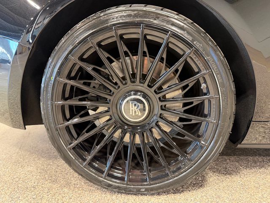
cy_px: 102
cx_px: 135
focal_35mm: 24
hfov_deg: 71.6
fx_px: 187
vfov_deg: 56.8
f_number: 1.78
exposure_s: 1/60
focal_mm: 6.76
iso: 320
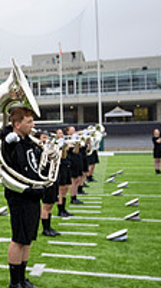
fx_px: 556
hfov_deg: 13.6
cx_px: -177
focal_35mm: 73
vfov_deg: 29.0
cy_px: 139
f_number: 4
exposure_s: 1/200
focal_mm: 24
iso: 320
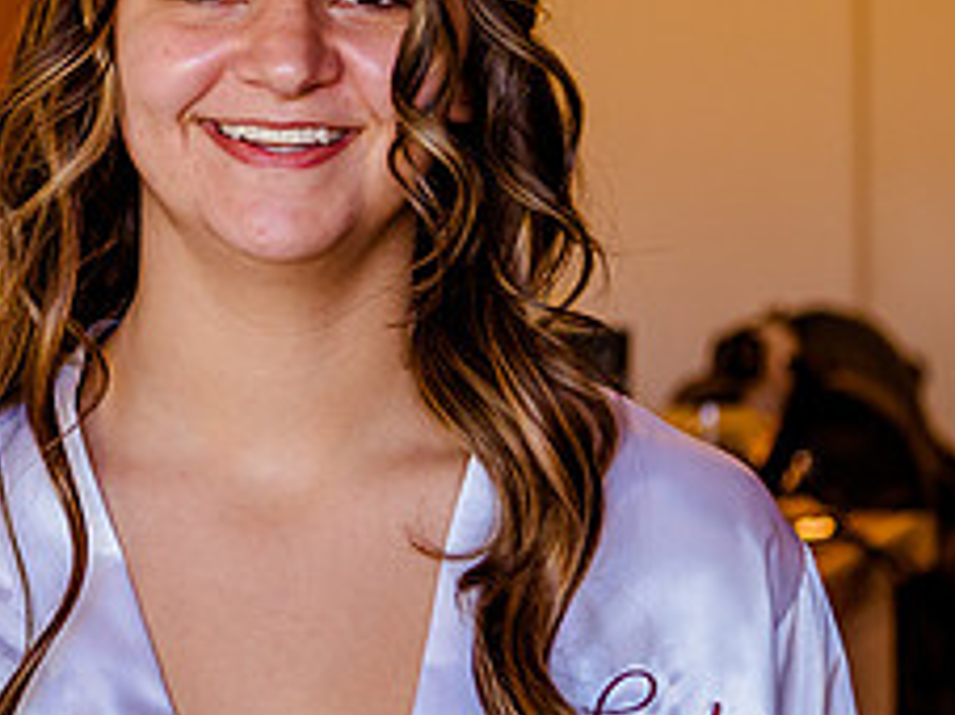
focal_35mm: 194
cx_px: -168
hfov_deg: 10.1
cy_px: 136
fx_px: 5349
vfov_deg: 7.6
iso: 1250
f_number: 4
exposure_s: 1/160
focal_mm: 70
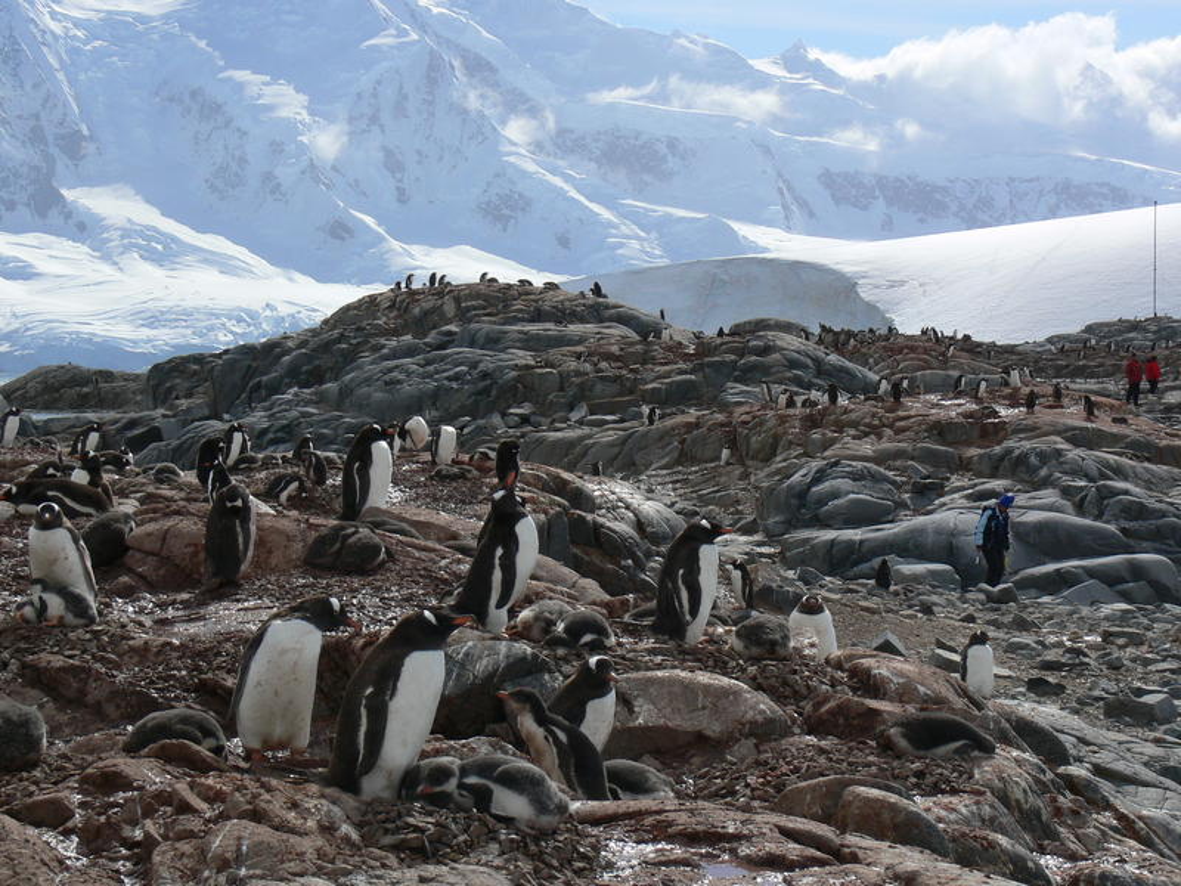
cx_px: 590
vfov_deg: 16.4
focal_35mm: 90
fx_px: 3071
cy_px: 443
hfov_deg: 21.8
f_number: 7.1
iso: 80
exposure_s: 1/500
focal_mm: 14.9
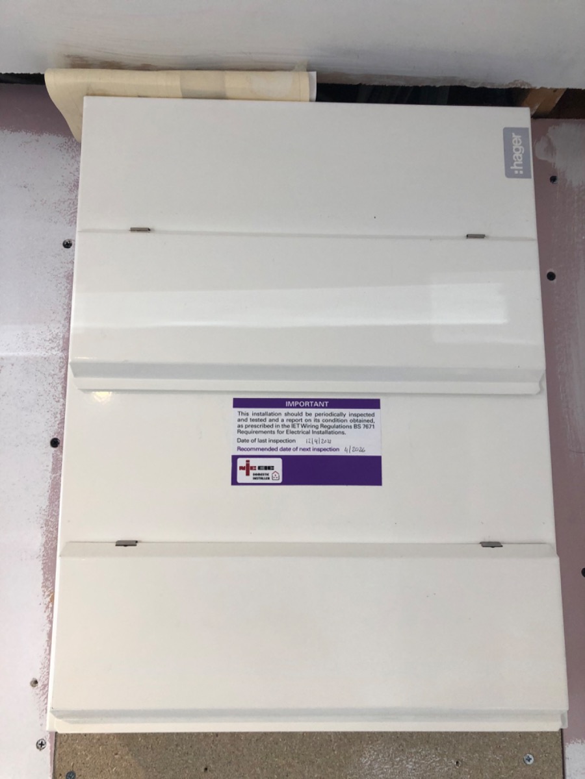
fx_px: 631
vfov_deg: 63.4
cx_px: 292
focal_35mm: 28
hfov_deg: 49.7
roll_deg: -0.1
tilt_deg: +9.6
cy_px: 390
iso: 32
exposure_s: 1/33
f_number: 1.8
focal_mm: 3.99
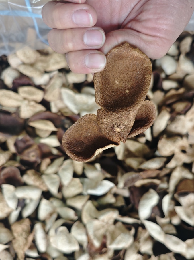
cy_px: 150
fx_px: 202
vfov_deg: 65.0
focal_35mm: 27
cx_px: 113
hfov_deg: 51.1
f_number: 1.42
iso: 400
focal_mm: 6.68
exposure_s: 1/50
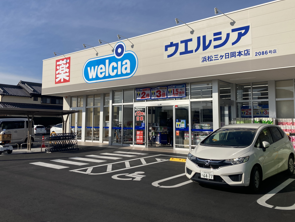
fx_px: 281
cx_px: 143
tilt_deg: +4.8
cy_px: 97
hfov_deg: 55.3
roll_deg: -1.3
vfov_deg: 42.9
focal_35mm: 33
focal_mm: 3.99
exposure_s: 1/4000
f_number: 1.8
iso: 20
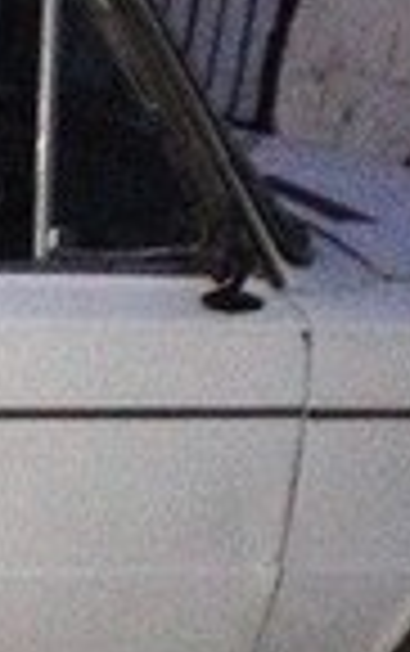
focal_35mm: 159
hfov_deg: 7.6
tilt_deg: -17.9
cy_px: 596
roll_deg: -5.5
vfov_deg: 13.0
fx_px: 2834
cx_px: -640
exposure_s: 1/16
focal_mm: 4.12
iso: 640
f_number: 2.4
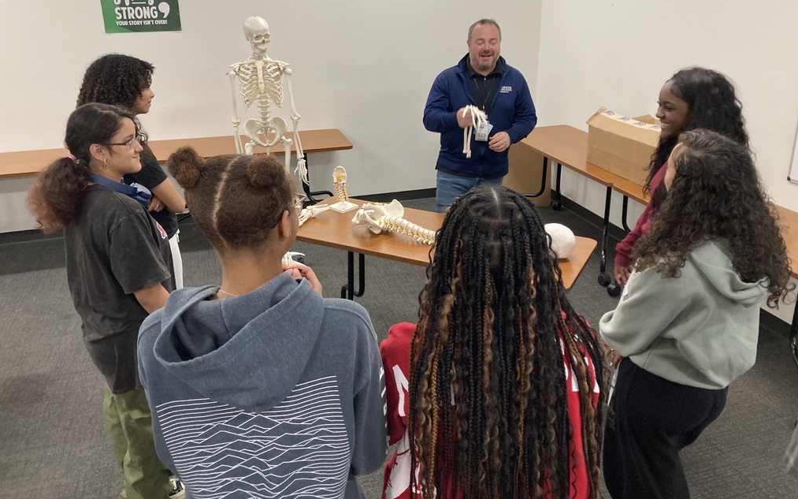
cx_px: 403
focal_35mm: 30
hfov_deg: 62.9
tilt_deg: -19.7
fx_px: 652
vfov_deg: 41.7
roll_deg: +1.1
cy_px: 203
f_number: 1.8
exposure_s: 1/60
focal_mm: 3.99
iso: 100
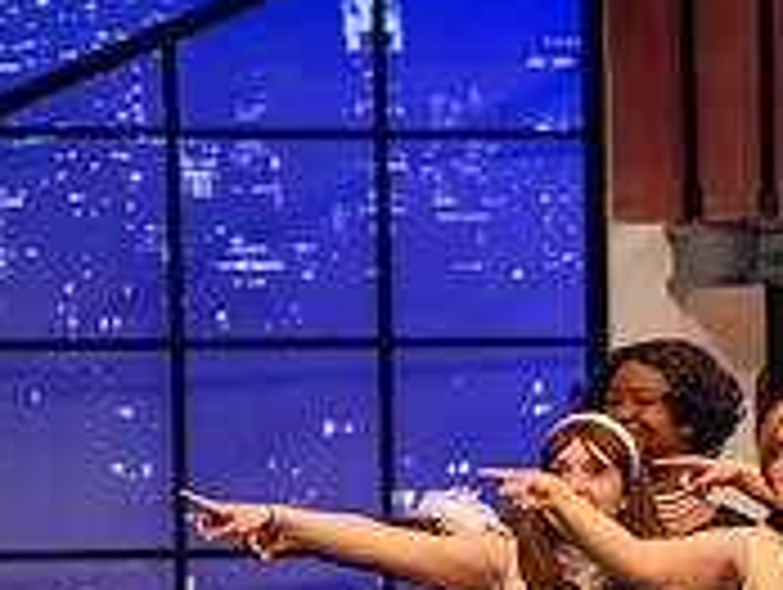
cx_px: 1066
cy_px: 655
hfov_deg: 5.0
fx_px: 8834
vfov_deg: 3.8
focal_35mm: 390
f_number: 3.2
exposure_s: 1/200
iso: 3200
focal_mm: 122
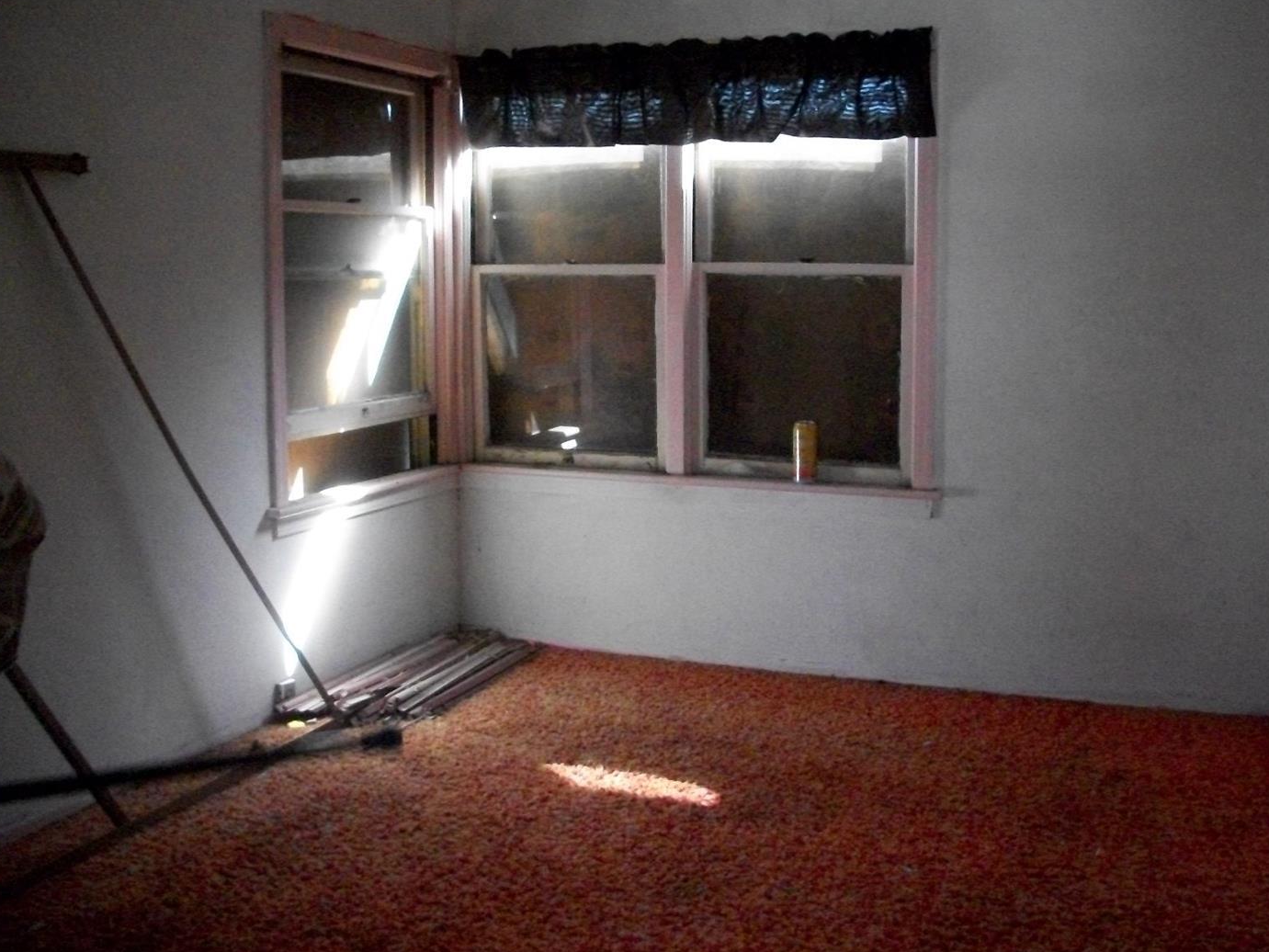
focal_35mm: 38
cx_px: 676
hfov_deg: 48.9
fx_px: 1393
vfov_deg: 37.7
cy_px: 493
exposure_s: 1/125
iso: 800
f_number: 3.1
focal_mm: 6.3
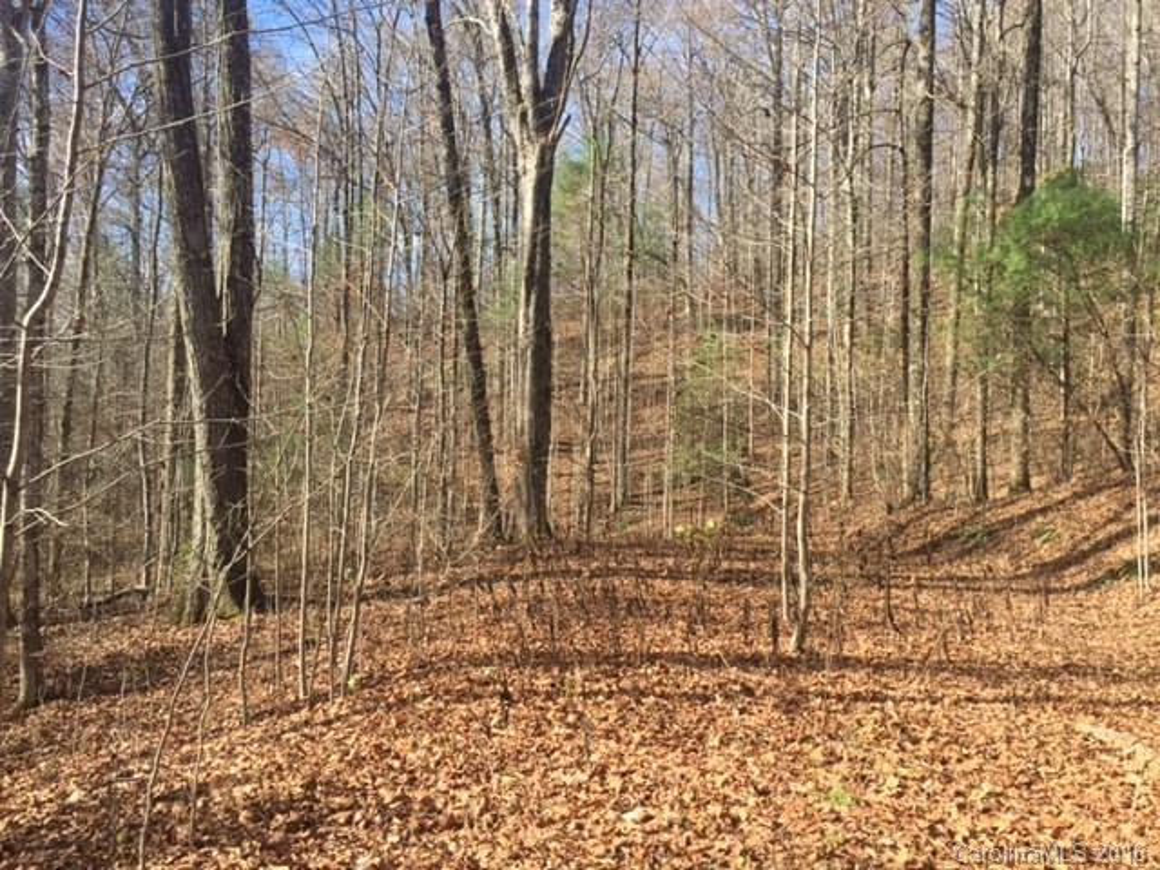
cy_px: 435
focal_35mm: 29
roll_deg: -2.8
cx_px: 580
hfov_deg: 61.7
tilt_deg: -1.6
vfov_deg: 48.2
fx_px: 972
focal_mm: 4.15
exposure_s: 1/449
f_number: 2.2
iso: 32
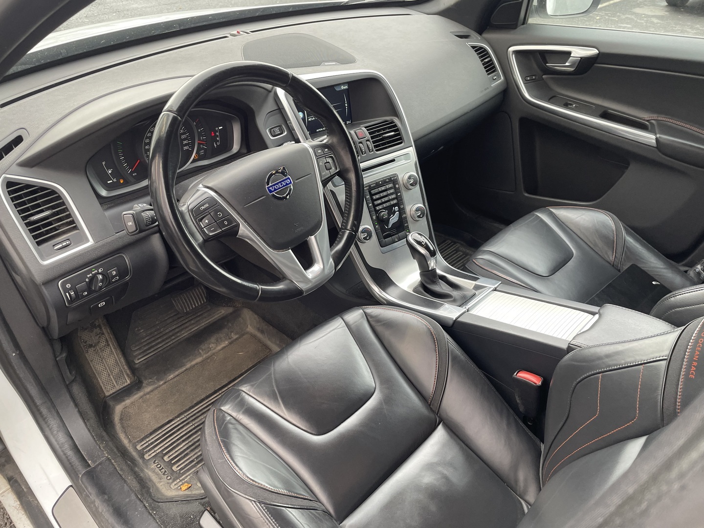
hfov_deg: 67.3
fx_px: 529
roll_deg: +0.8
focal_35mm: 26
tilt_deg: -34.3
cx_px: 352
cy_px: 264
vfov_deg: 53.1
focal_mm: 4.2
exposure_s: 1/121
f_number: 1.6
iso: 125
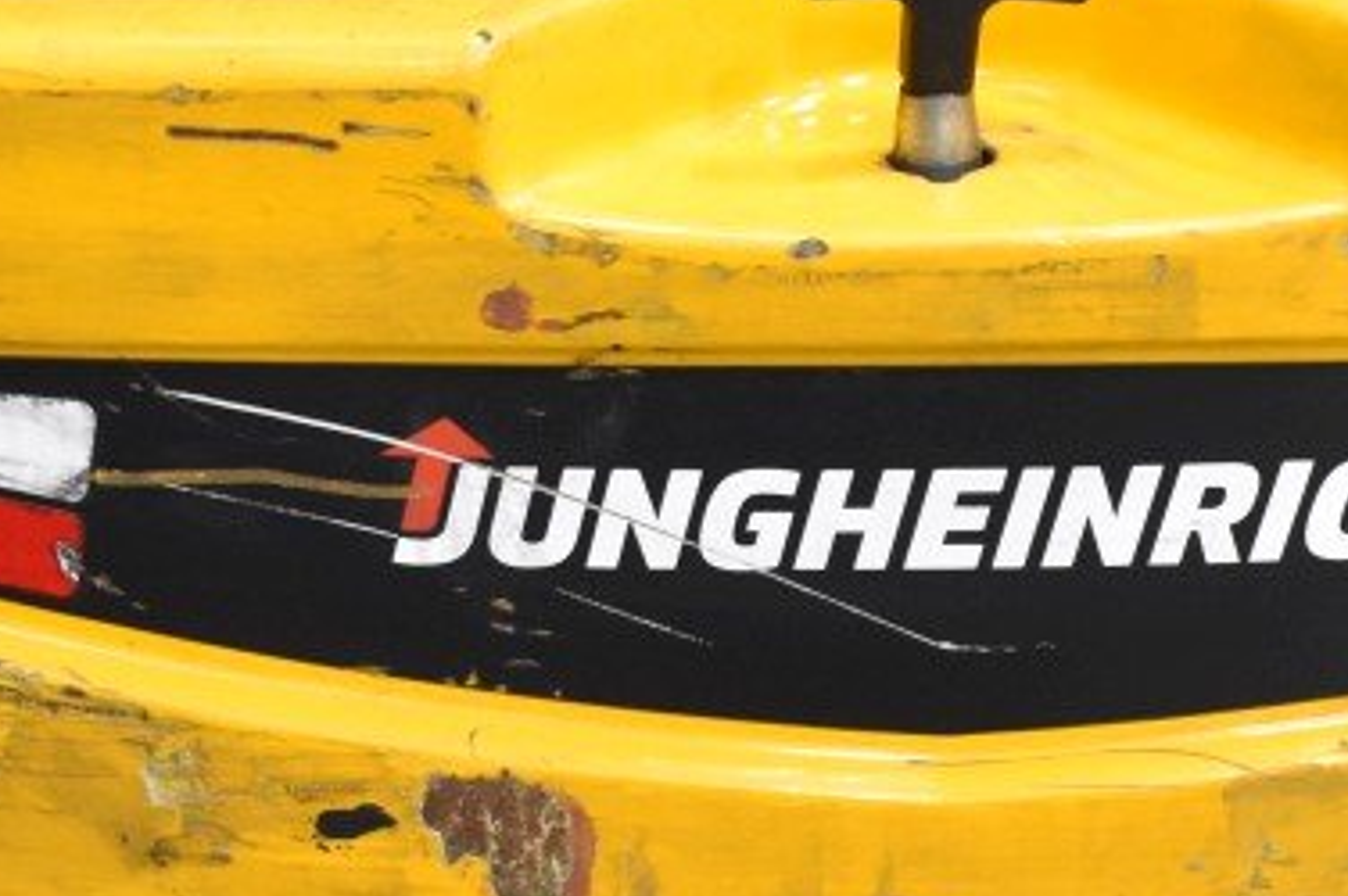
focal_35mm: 115
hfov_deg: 17.7
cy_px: 986
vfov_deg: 11.7
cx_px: 946
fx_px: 4302
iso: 1600
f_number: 4.5
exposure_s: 1/40
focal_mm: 24
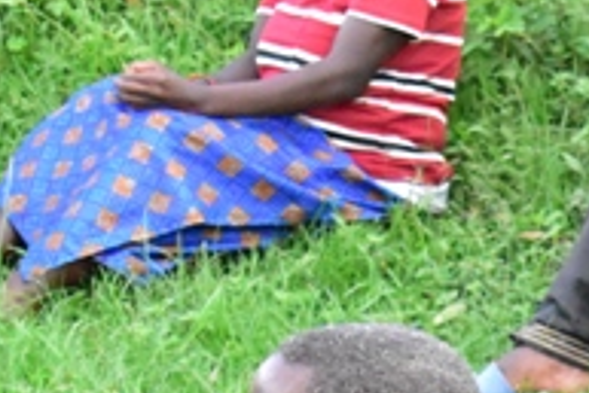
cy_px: 772
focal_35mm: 295
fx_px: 4830
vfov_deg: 4.6
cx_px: 1309
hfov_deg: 6.7
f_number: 5
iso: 7200
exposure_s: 1/1000
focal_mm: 38
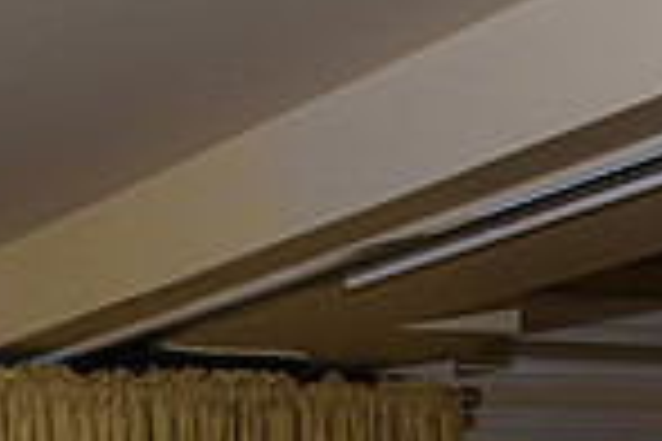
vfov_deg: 12.9
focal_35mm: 95
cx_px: -324
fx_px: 1747
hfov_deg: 18.9
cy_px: 821
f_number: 4
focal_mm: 24
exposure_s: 1/125
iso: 1250
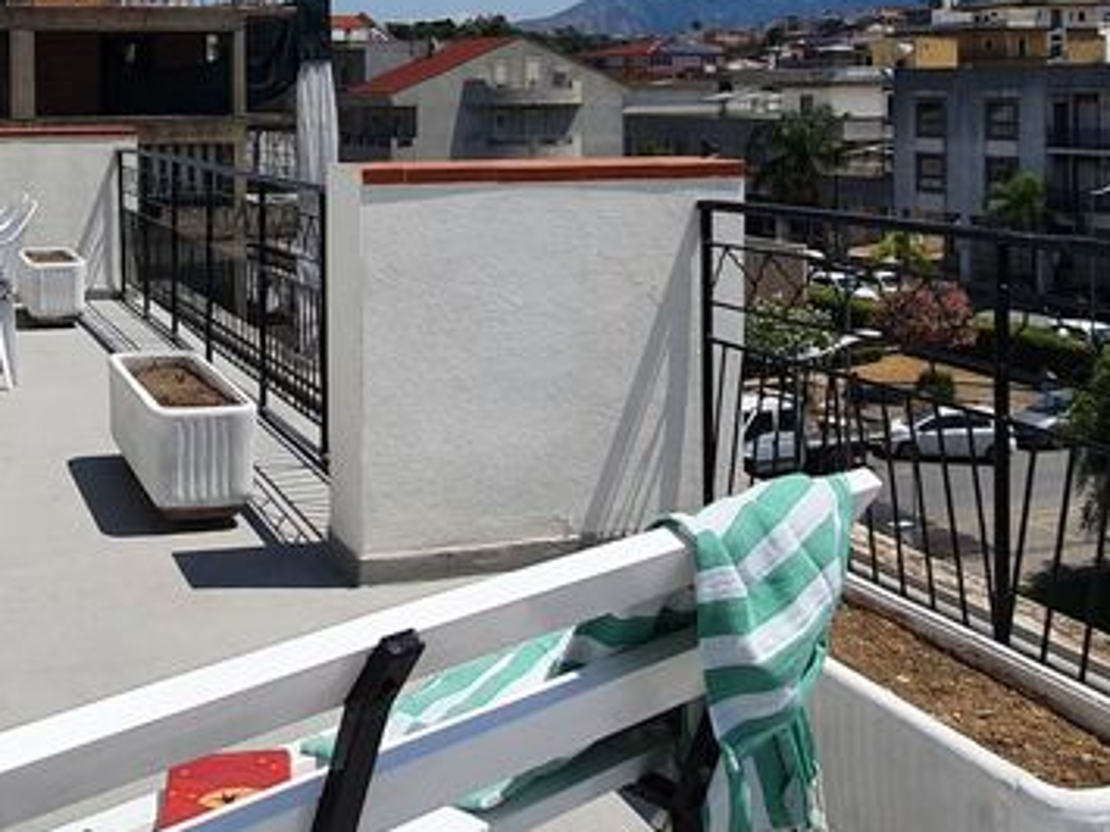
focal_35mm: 44
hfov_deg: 41.9
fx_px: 1410
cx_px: 297
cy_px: 113
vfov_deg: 31.6
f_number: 2.2
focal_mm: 1.8
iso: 50
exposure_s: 1/2208
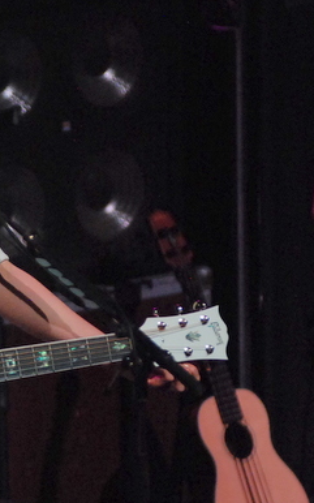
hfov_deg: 3.2
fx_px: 5672
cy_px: 229
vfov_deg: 5.1
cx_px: -59
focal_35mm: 414
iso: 1600
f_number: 2.8
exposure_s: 1/640
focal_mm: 145
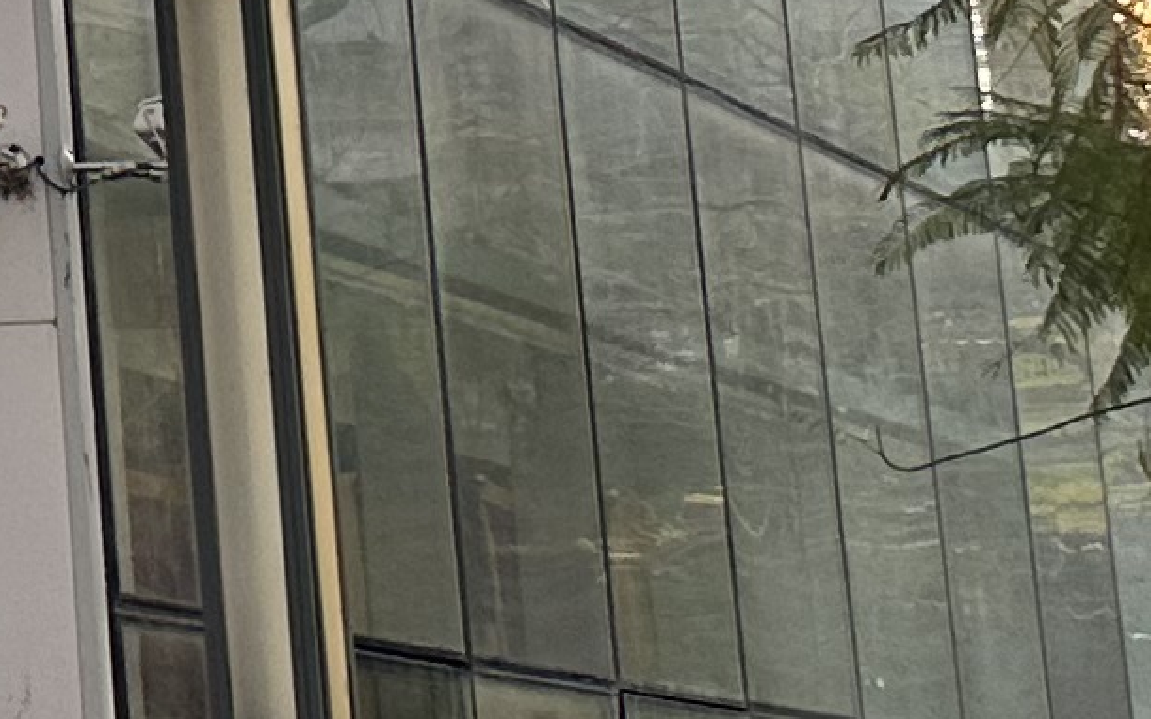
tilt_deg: +14.2
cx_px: -2044
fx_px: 5270
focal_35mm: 168
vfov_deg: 7.6
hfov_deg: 10.0
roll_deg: -2.0
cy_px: -523
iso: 80
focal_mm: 6.86
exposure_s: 1/1453
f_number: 1.78
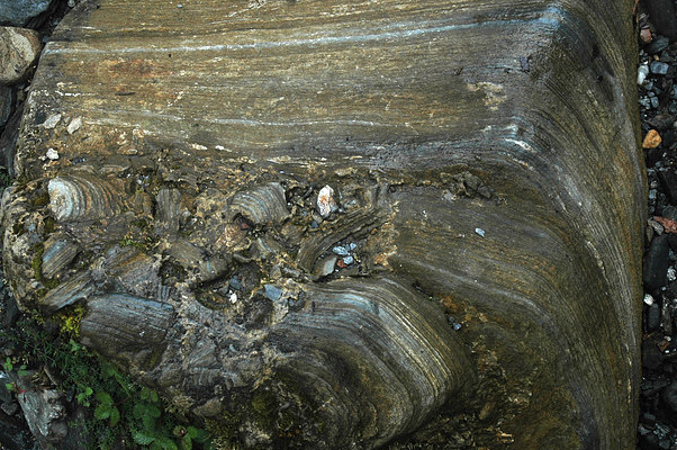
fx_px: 950
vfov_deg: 26.6
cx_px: 305
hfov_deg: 39.2
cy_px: 239
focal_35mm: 51
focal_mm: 29
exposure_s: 1/60
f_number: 16
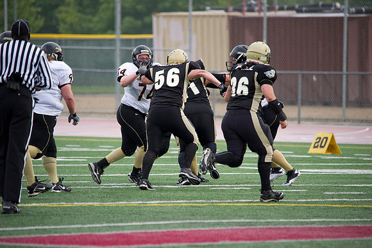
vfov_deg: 3.1
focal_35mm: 450
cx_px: 186
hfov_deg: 4.6
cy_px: 124
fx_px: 4647
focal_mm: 450
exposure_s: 1/1000
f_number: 6.3
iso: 2800
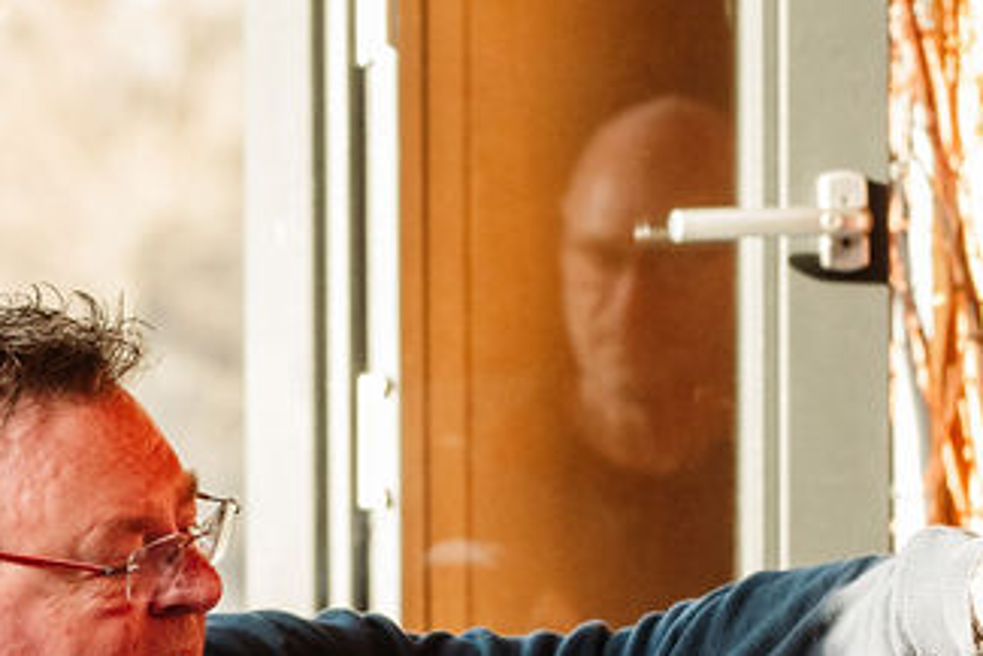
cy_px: 857
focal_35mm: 353
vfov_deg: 3.9
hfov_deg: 5.8
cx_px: -78
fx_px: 9643
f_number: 3.5
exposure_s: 1/400
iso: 1250
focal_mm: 85
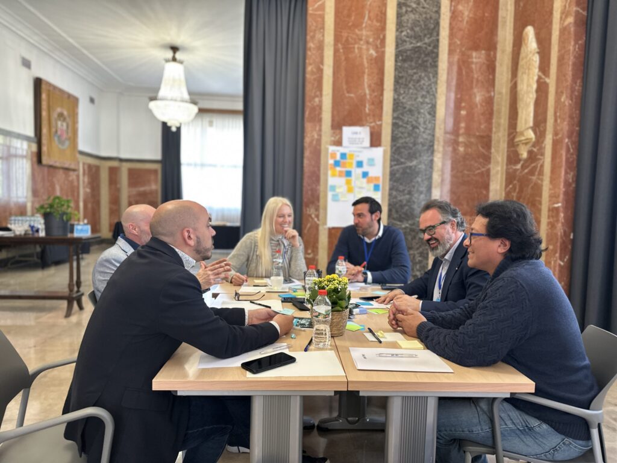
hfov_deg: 71.6
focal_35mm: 24
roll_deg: -1.2
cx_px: 308
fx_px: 428
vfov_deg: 56.8
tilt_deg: -3.9
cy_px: 232
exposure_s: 1/50
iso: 160
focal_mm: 6.86
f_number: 1.78
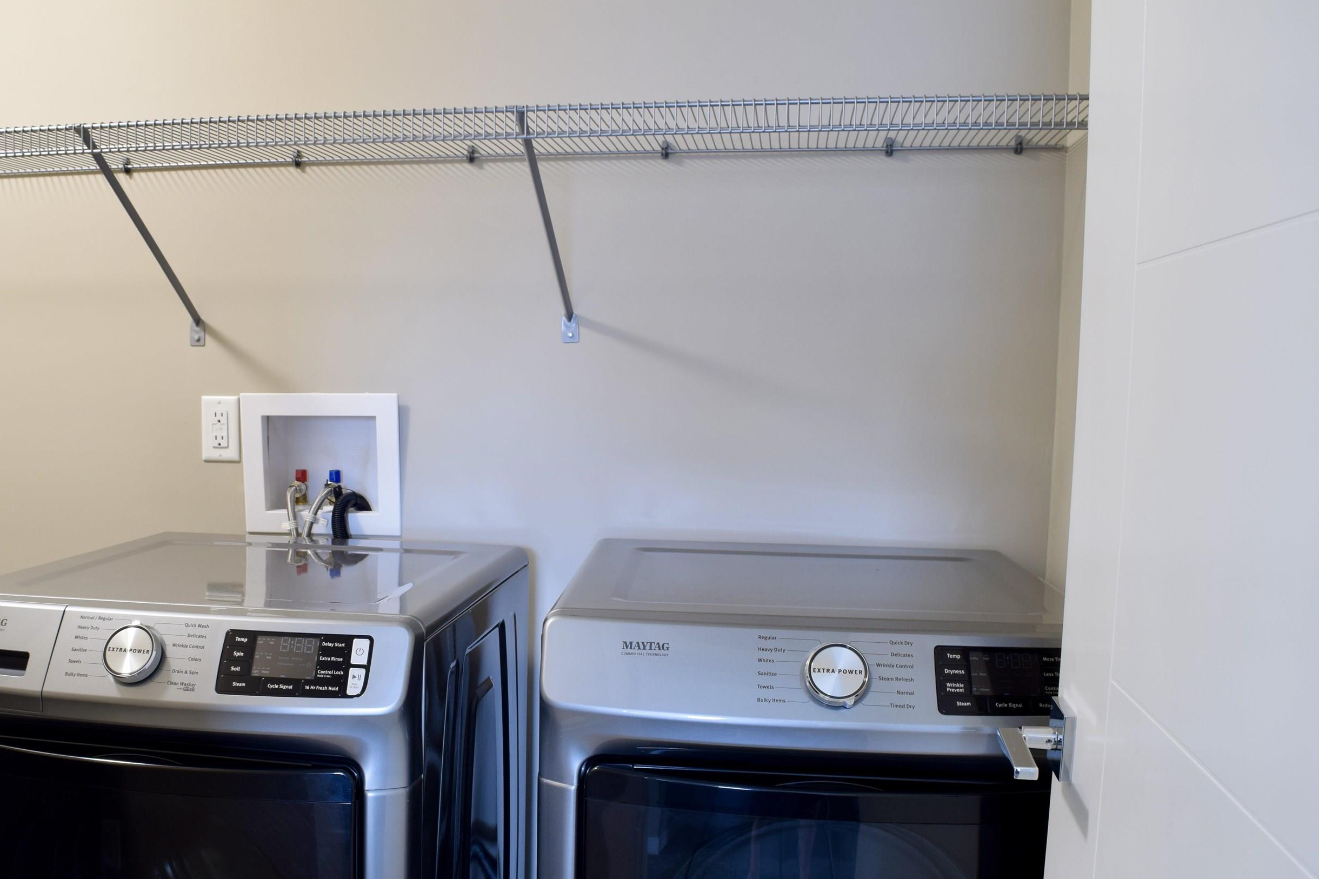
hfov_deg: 55.3
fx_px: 1245
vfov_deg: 38.6
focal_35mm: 34
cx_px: 512
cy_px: 547
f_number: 8
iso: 400
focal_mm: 18
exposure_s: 1/3
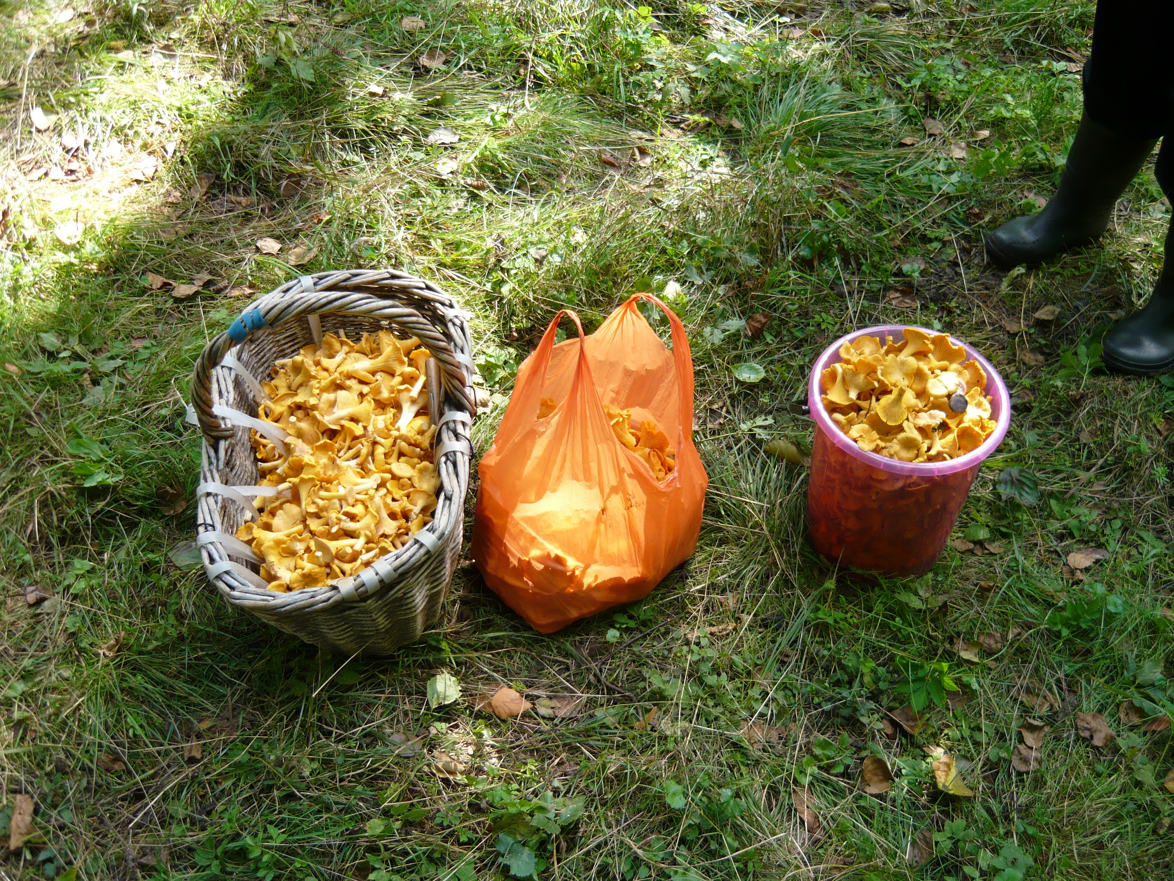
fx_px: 1119
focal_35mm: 33
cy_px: 440
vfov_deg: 42.9
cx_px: 587
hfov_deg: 55.4
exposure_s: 1/125
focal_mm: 5.5
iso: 100
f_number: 2.8
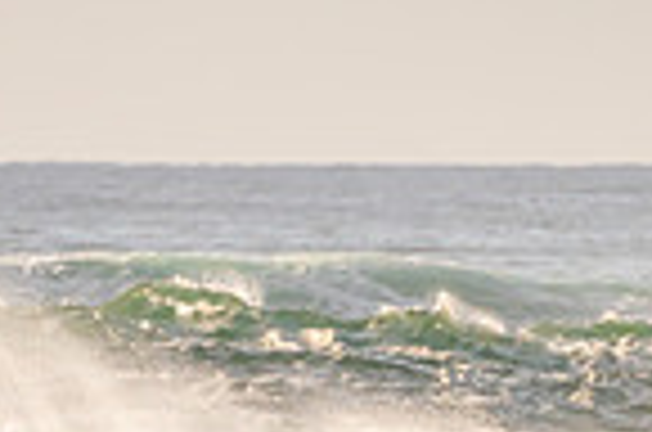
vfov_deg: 0.7
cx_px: 279
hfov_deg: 1.0
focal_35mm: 2039
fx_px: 36847
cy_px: 596
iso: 250
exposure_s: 1/2000
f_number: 5.6
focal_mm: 500
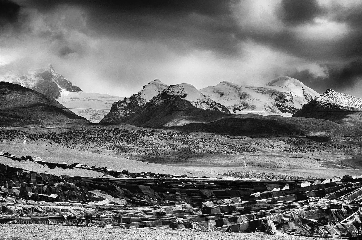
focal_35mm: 84
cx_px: 181
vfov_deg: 16.2
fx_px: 844
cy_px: 120
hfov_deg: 24.2
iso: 320
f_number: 6.3
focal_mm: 56
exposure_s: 1/1250
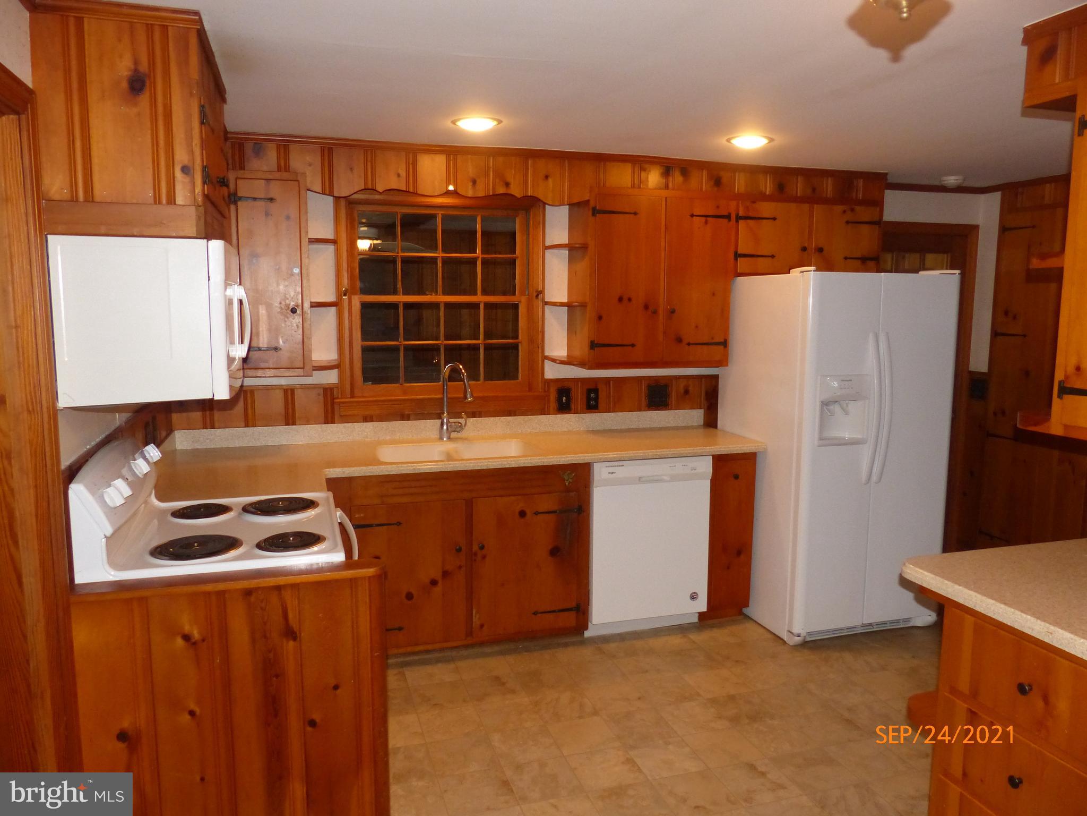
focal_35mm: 25
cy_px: 408
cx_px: 544
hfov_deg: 69.4
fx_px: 785
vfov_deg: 54.9
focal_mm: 4.5
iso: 400
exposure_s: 1/60
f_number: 2.8
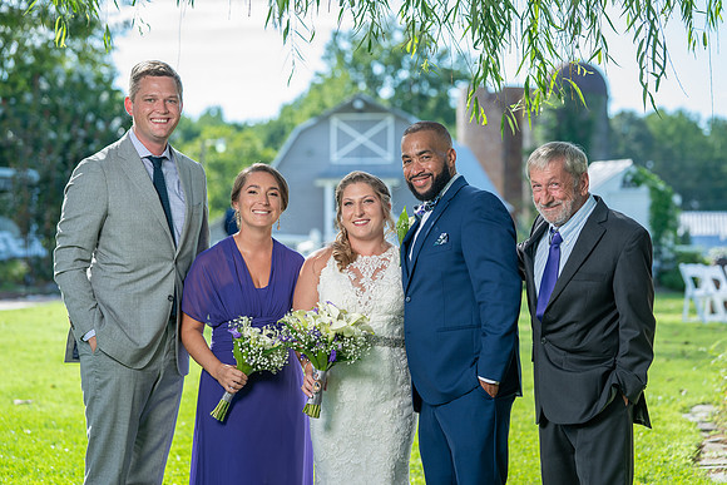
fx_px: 2140
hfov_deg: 19.3
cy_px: 237
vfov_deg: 12.9
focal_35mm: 106
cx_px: 373
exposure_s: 1/200
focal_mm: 103
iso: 100
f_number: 4
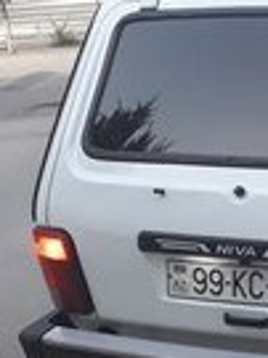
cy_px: 313
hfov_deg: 13.5
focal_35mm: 99
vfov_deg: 19.5
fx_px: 1024
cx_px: 472
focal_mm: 3.6
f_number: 1.9
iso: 80
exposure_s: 1/100
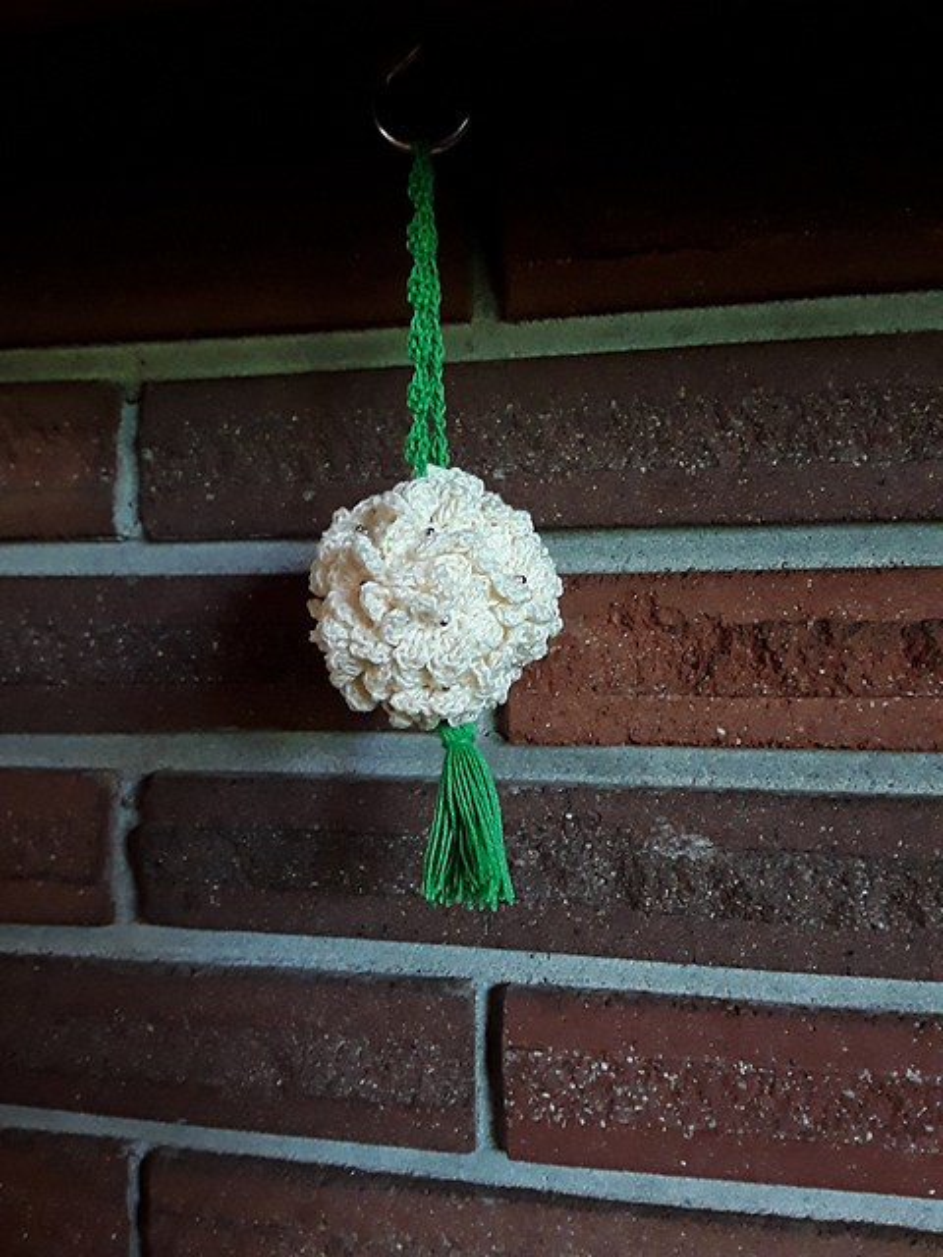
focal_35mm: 27
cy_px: 628
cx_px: 472
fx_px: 981
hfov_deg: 51.4
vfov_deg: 65.3
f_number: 1.9
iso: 160
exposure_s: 1/30
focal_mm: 2.91
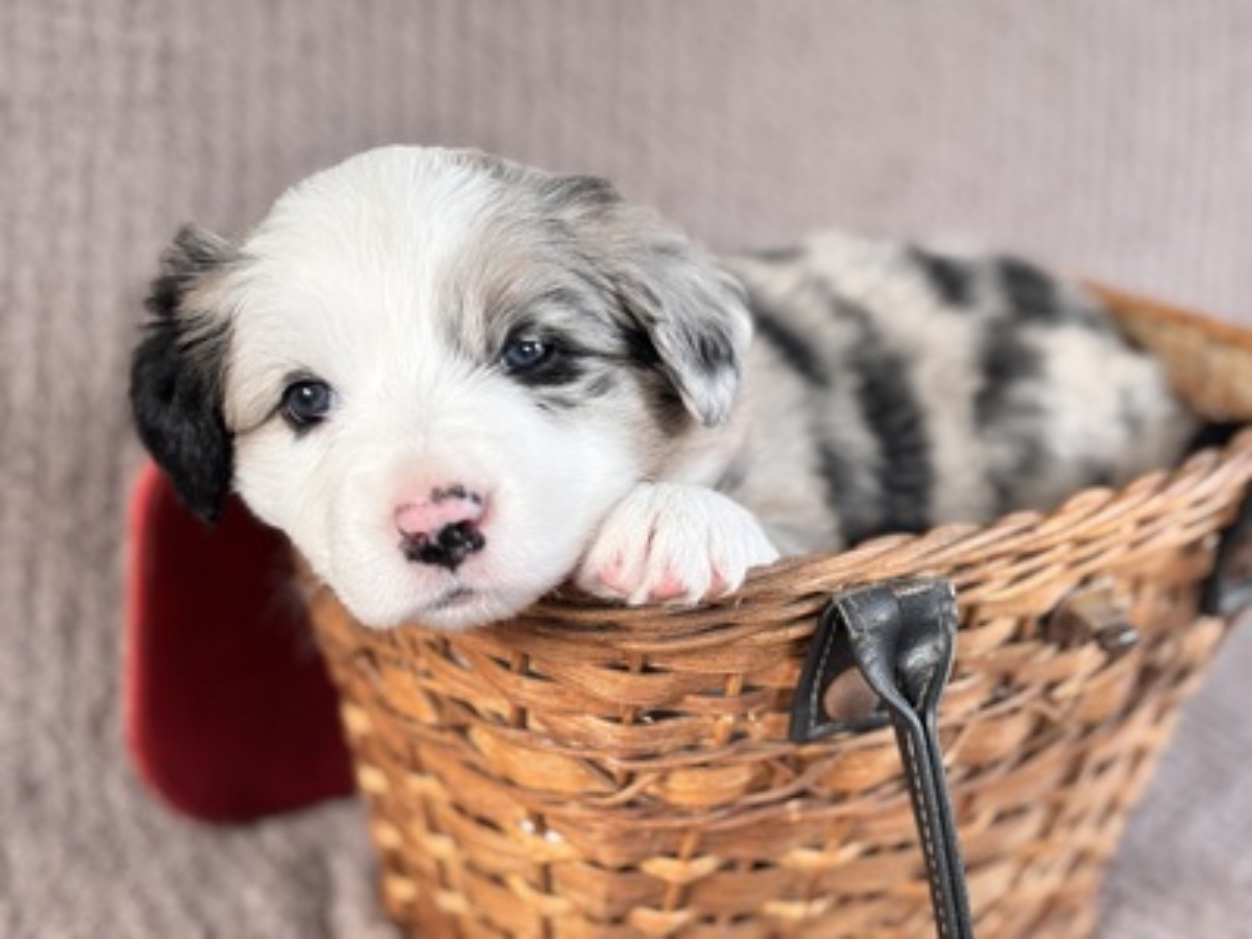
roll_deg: -3.7
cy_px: 470
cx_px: 626
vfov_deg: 28.0
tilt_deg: -14.3
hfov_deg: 36.8
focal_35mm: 52
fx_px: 1881
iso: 50
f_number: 1.6
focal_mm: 5.96
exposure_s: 1/72
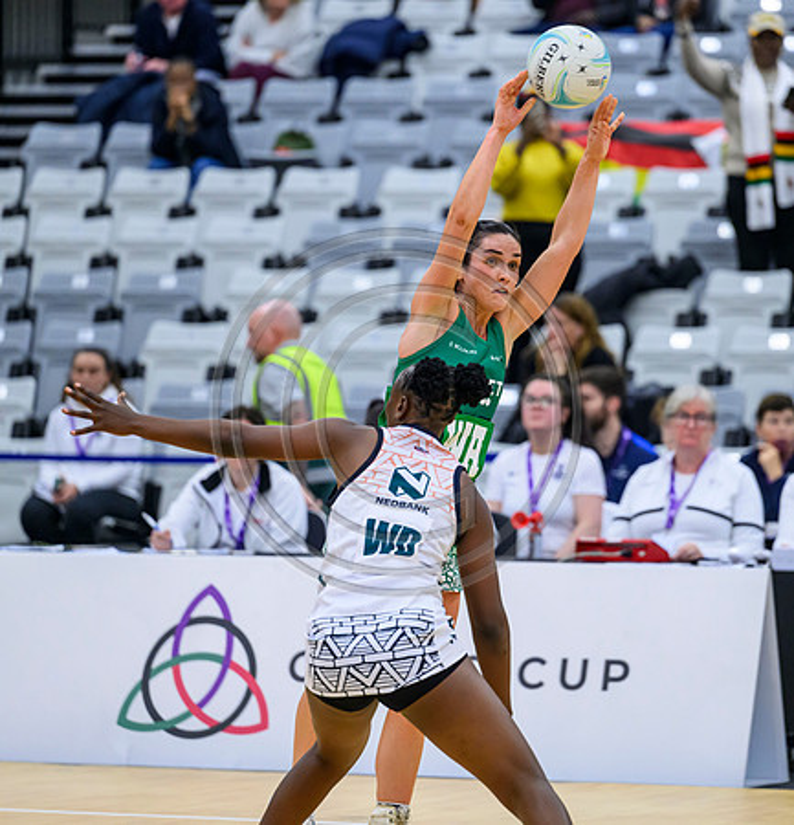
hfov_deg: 6.6
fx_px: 6874
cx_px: 440
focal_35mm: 260
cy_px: 412
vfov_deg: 6.9
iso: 4000
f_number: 3.2
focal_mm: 200
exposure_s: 1/1000
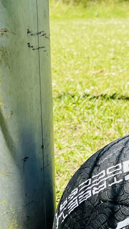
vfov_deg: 20.0
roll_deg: +1.4
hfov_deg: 10.6
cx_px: 237
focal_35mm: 107
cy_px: 105
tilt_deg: -7.8
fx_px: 650
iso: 32
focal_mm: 5.1
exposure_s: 1/1420
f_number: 1.6
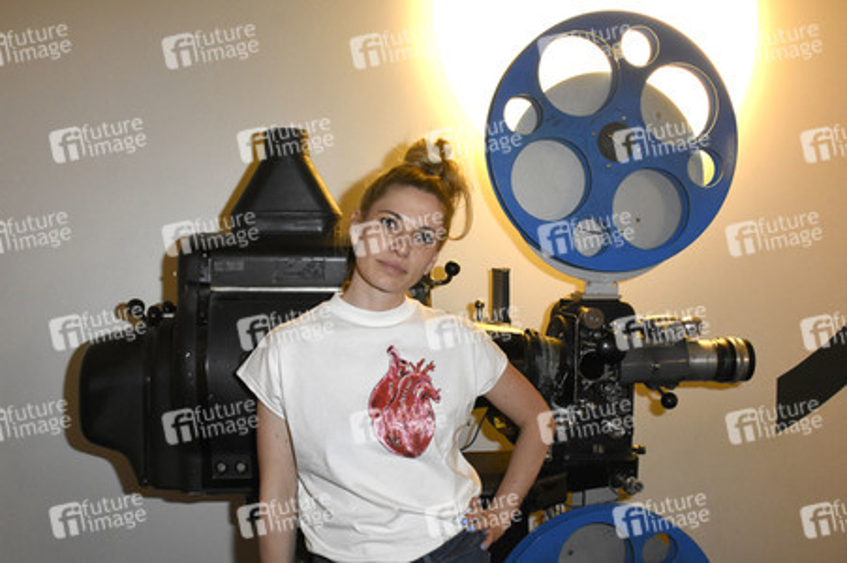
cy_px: 282
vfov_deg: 39.9
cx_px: 424
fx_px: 776
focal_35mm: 33
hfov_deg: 57.3
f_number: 6.3
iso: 3200
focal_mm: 22
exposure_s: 1/125
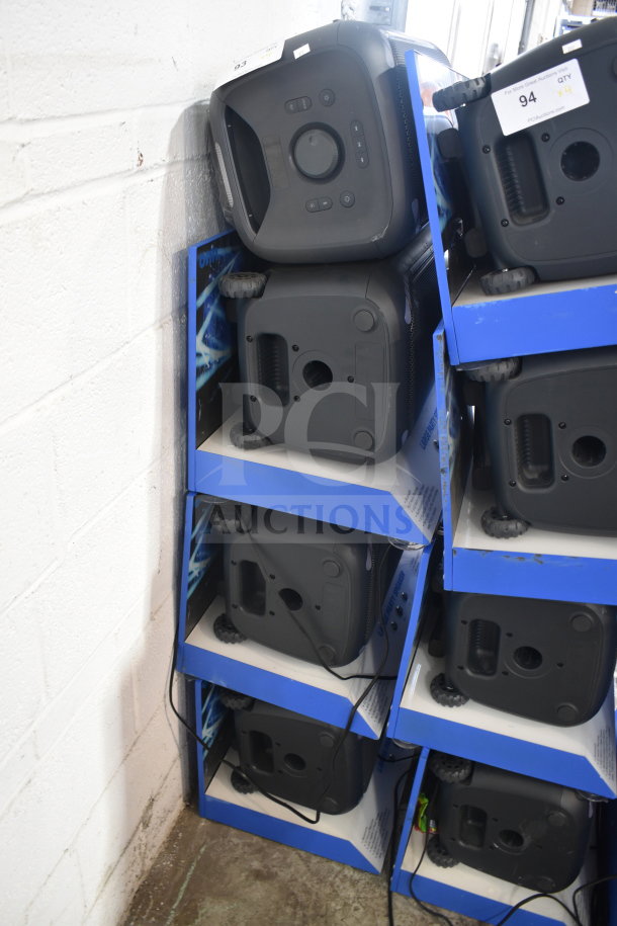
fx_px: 771
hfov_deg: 43.6
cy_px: 463
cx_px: 308
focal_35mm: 30
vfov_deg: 61.9
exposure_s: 1/30
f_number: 3.8
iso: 800
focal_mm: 20
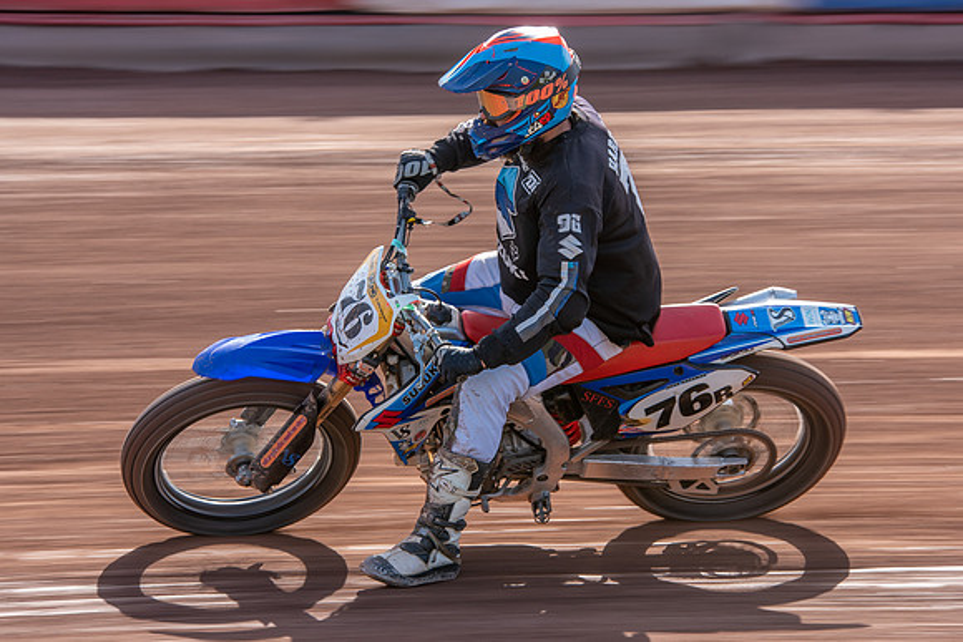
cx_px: 525
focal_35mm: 169
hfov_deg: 12.2
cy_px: 288
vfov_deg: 8.1
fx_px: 4512
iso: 160
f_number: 8
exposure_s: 1/100
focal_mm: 140
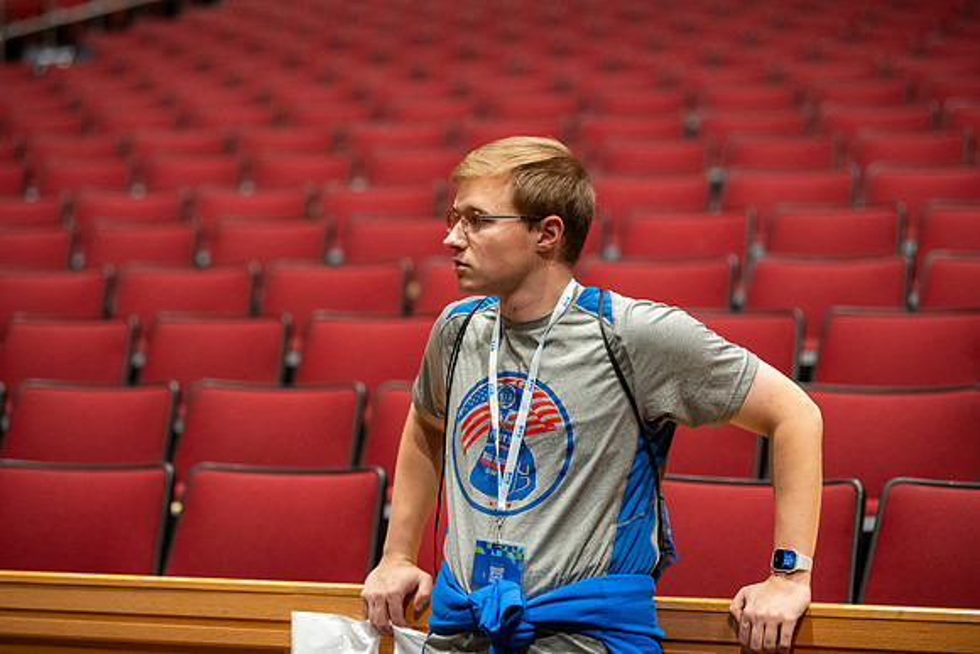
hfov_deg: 16.8
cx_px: 490
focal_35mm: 122
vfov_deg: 11.2
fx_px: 3322
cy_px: 327
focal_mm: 122
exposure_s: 1/100
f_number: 2.8
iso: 1600
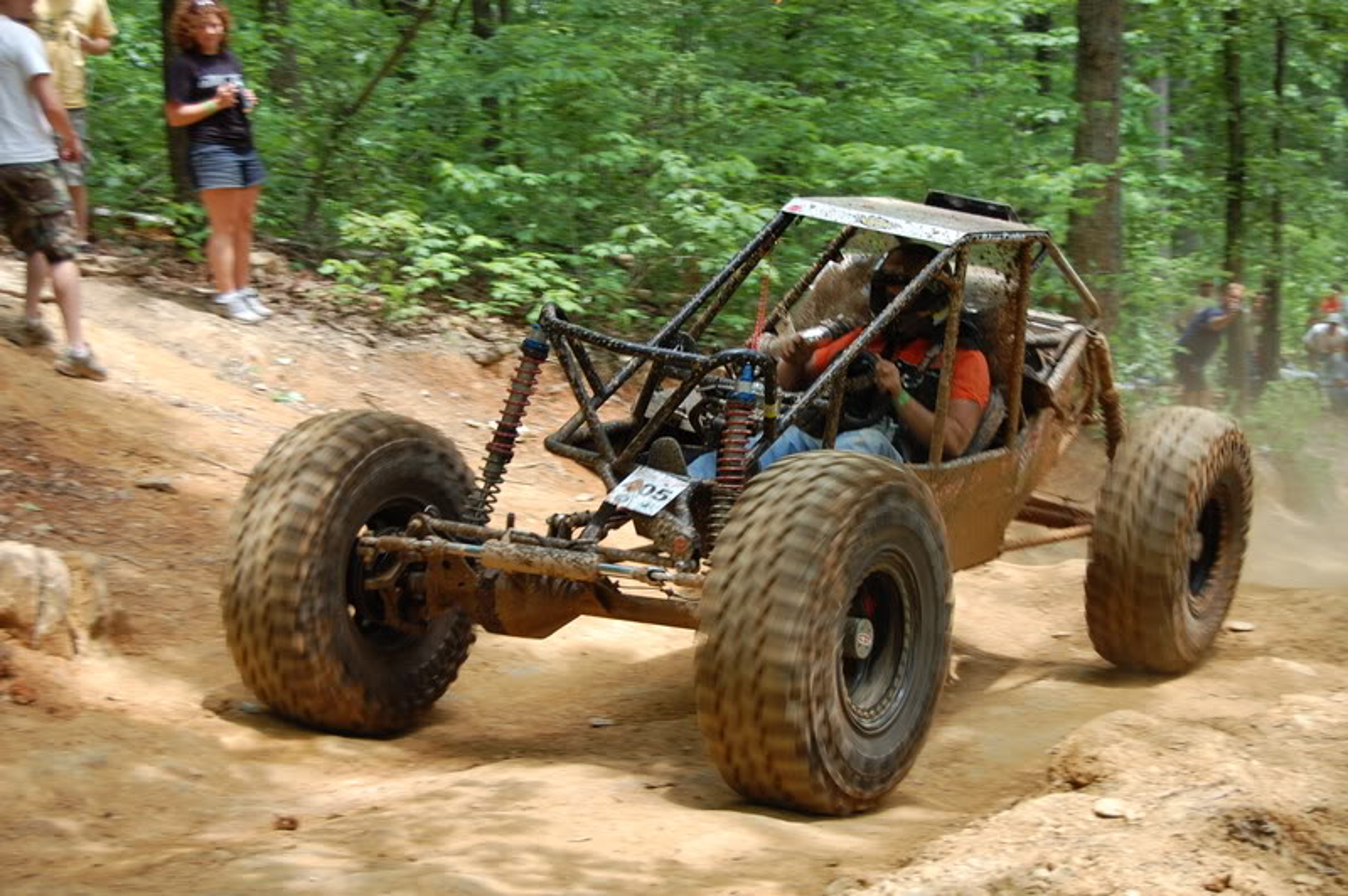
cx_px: 674
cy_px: 448
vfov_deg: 22.6
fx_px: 2245
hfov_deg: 33.4
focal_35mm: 60
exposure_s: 1/125
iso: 200
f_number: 5.6
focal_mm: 40
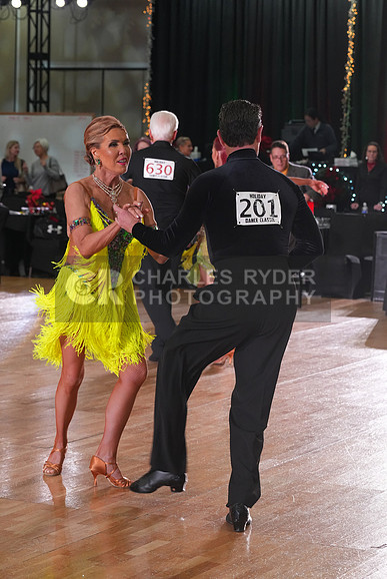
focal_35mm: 96
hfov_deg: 14.3
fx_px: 1547
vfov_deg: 21.2
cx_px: 194
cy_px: 290
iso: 3200
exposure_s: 1/200
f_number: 6.3
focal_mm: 96
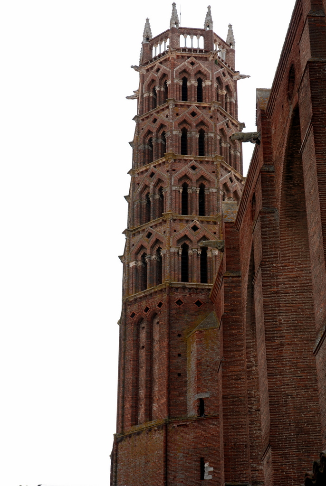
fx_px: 1015
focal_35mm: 75
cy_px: 243
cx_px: 163
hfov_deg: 18.2
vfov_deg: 27.0
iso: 100
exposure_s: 1/200
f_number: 6.3
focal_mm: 50
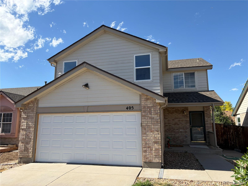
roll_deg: +0.3
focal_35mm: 26
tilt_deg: +10.4
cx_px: 124
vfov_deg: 53.1
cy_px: 93
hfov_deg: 67.3
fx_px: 186
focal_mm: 5.96
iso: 64
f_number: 1.6
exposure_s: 1/3448
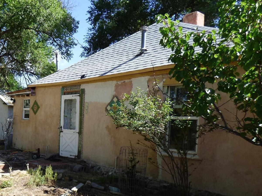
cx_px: 46
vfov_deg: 41.4
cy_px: 127
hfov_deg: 50.1
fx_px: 257
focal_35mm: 34
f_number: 2.8
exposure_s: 1/500
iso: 100
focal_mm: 3.58
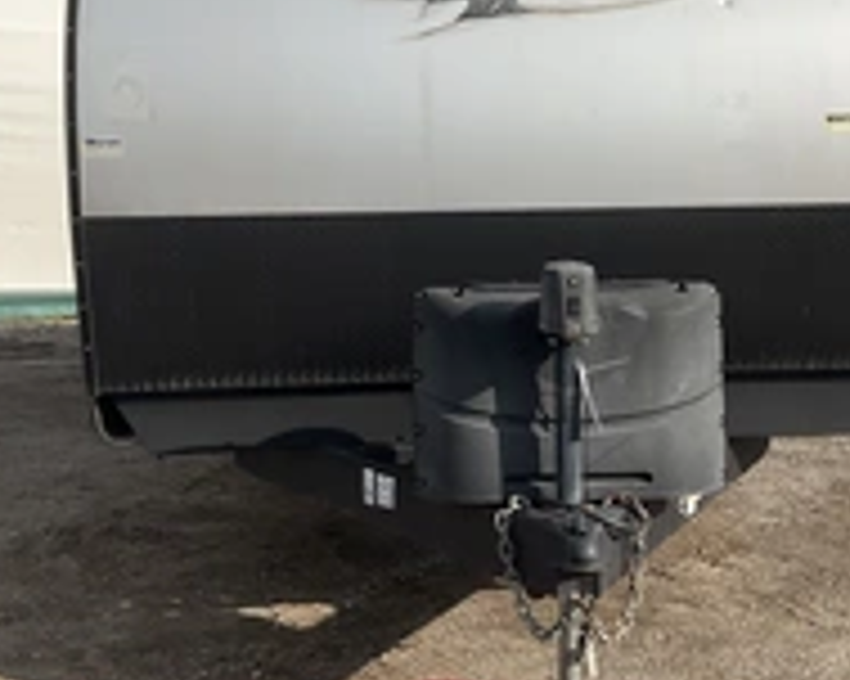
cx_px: 508
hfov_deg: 31.4
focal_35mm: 60
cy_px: 189
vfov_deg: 25.1
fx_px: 1509
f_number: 1.8
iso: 25
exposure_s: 1/3125
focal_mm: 3
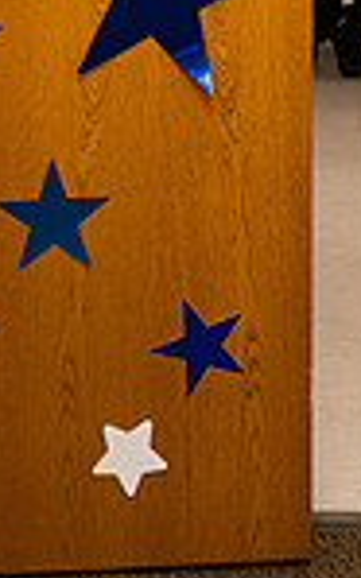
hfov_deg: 17.2
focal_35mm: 74
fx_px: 1166
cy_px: -221
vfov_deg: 23.7
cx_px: 4
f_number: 2.8
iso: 640
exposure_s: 1/200
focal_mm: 24
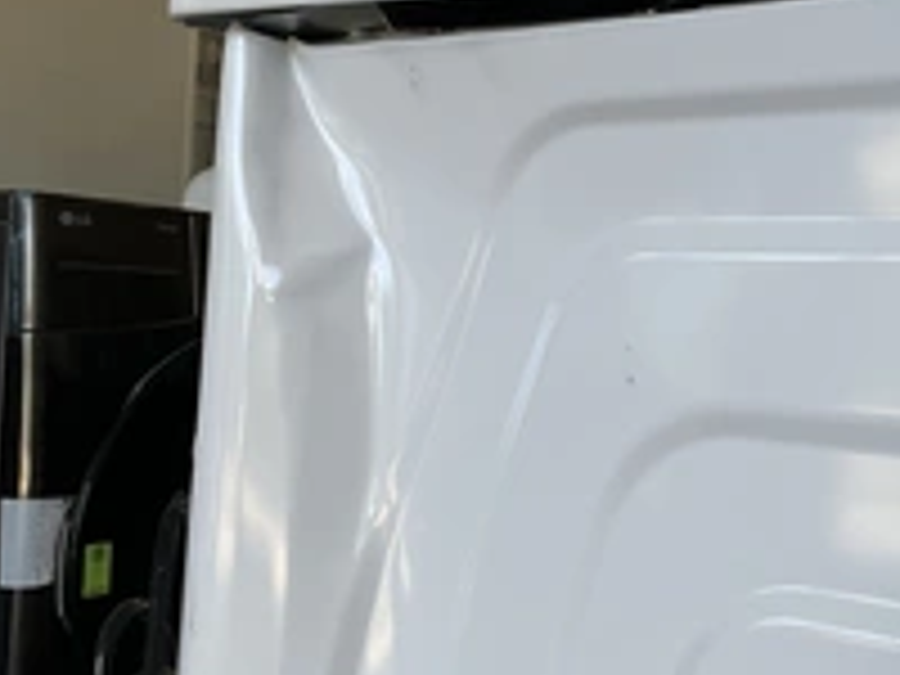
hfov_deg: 32.9
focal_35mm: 58
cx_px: 621
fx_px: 1508
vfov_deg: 25.2
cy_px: 324
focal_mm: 3
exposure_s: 1/120
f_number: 1.8
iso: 20
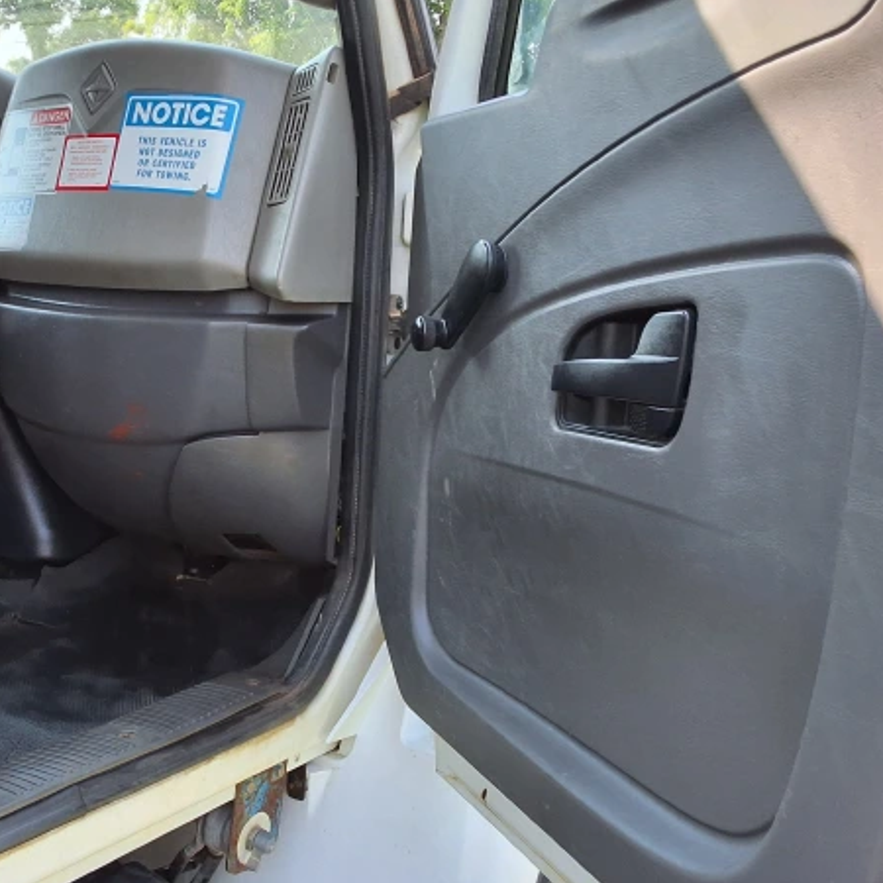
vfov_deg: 38.3
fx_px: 1270
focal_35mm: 44
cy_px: 443
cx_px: 198
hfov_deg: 37.2
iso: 32
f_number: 1.9
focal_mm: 2.91
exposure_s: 1/265
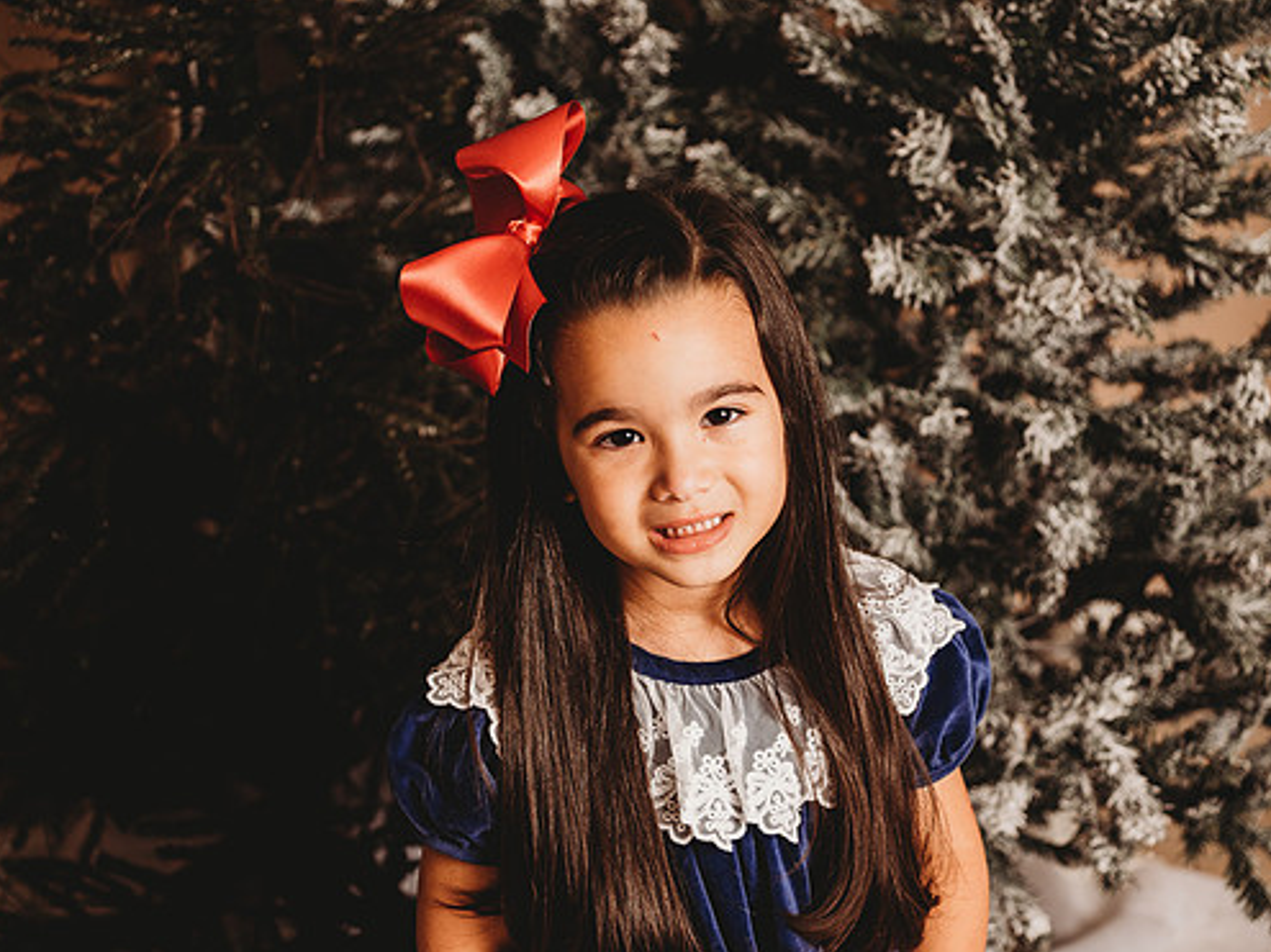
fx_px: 2276
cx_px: 588
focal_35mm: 62
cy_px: 489
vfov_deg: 23.6
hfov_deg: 31.2
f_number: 4
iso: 100
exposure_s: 1/160
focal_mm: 55
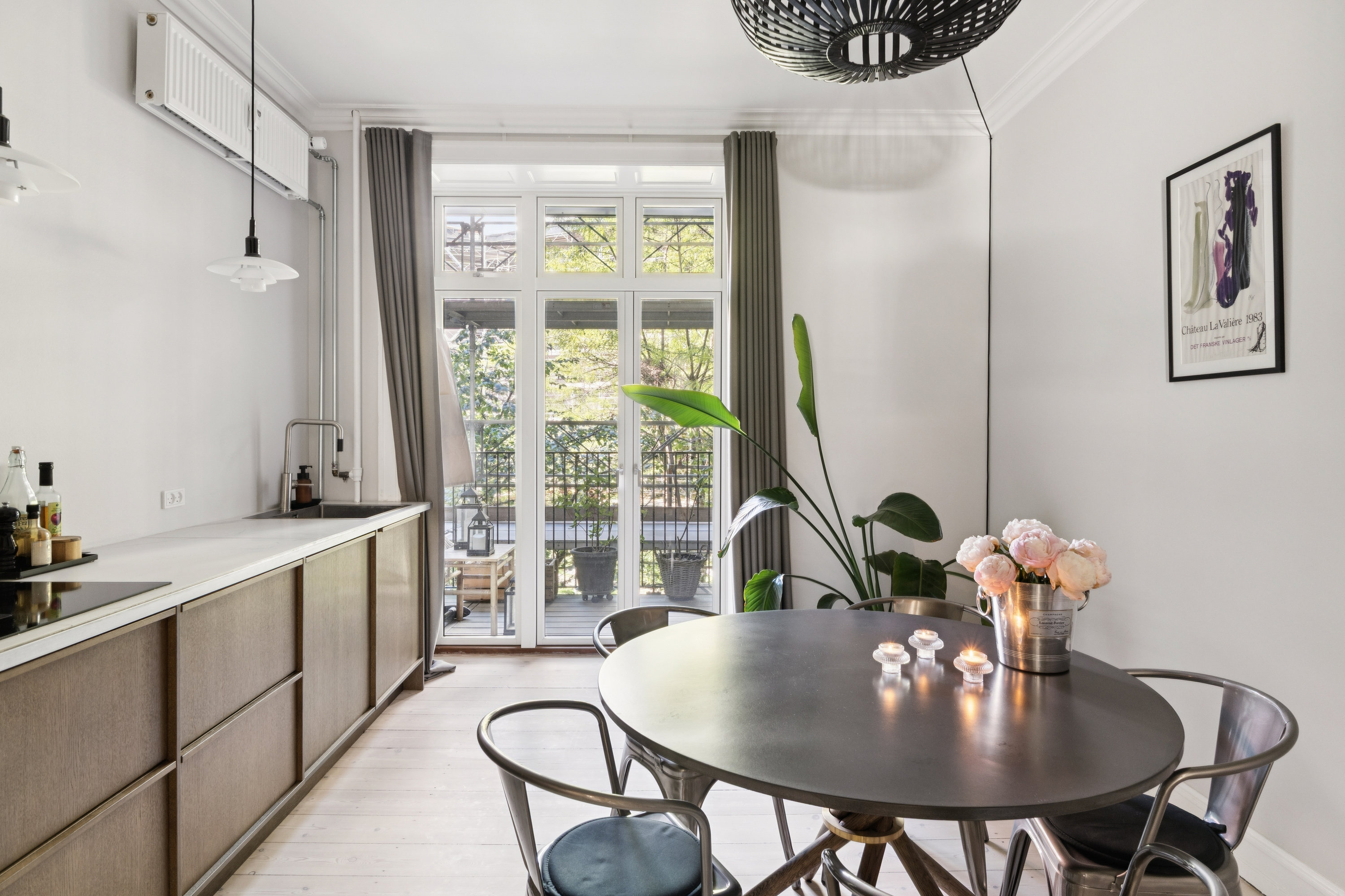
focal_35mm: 19
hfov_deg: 85.9
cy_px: 448
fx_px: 723
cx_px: 672
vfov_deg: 63.6
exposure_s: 1/13
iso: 400
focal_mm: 12.9
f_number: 7.1
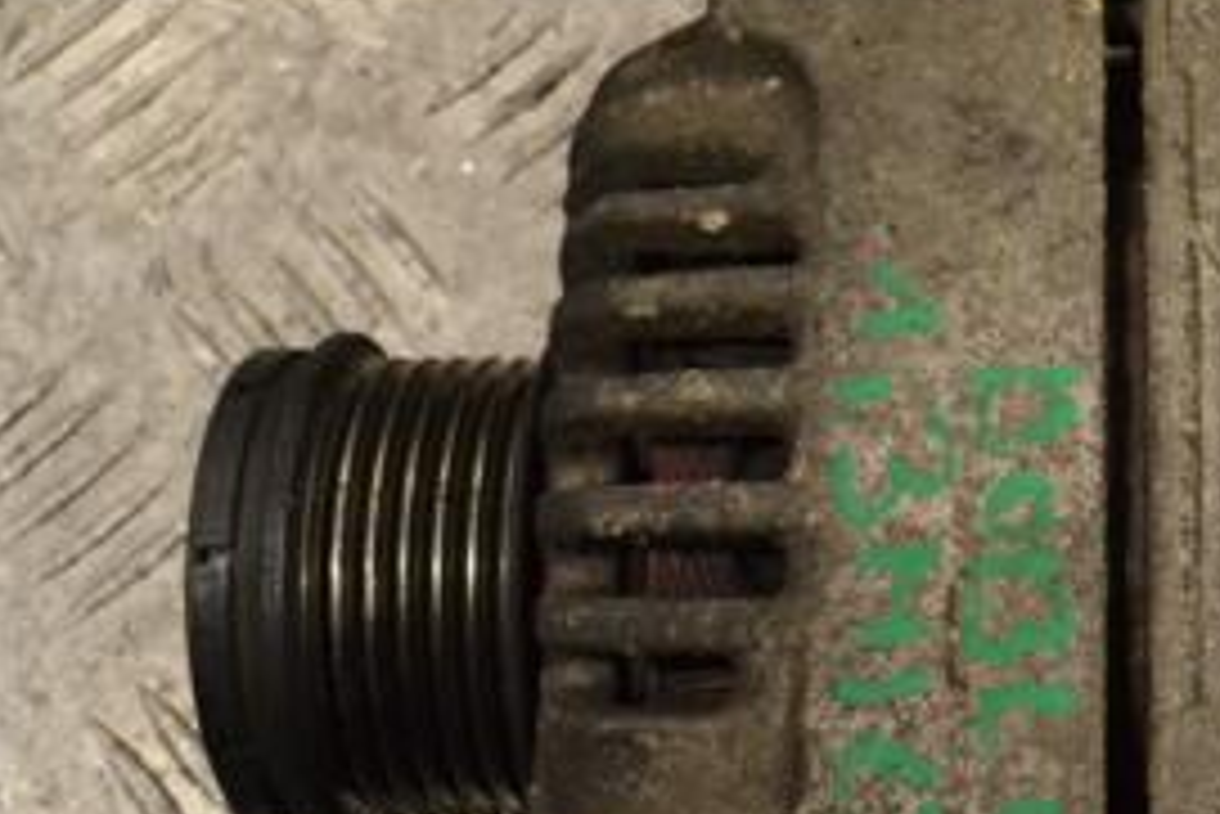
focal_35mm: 73
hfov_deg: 27.0
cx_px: 1017
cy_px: 549
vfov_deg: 18.6
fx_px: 2475
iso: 3200
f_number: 10
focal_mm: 22
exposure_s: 1/400
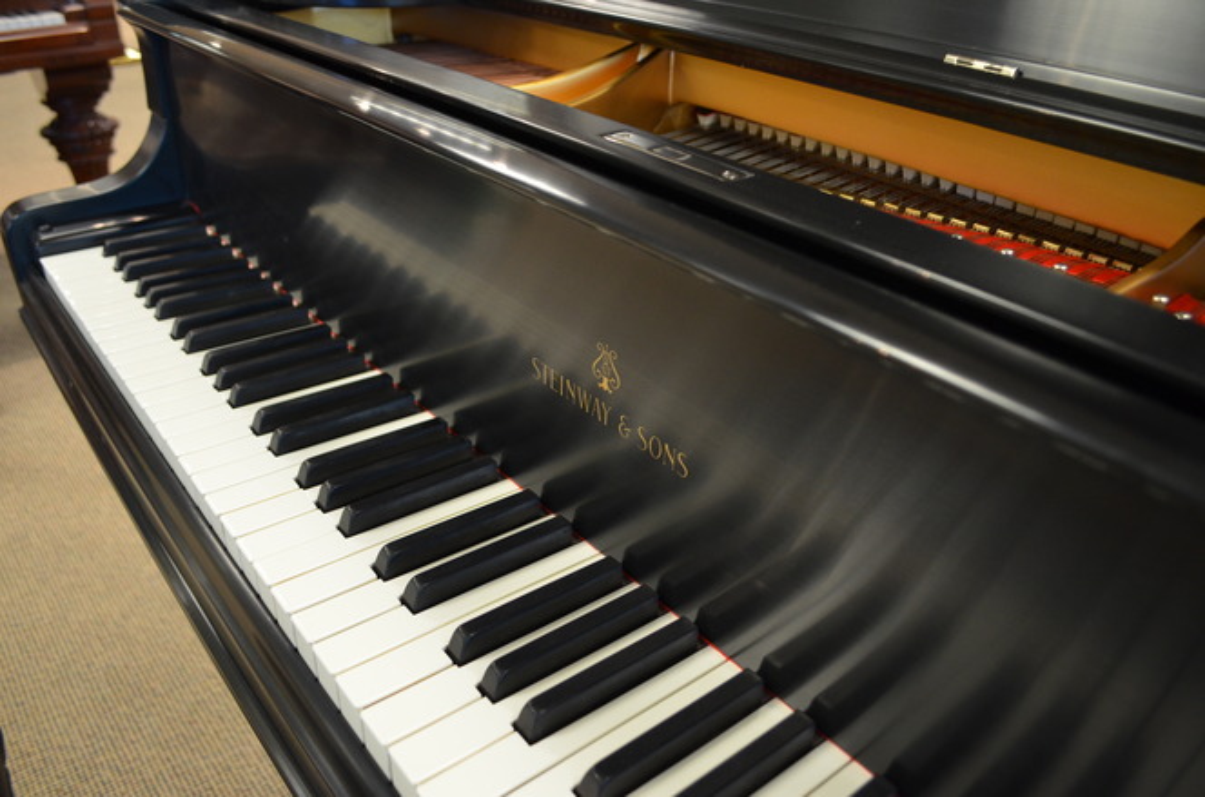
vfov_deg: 47.7
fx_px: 901
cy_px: 398
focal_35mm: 27
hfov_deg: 67.5
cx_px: 602
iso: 800
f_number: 3.5
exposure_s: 1/50
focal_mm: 18
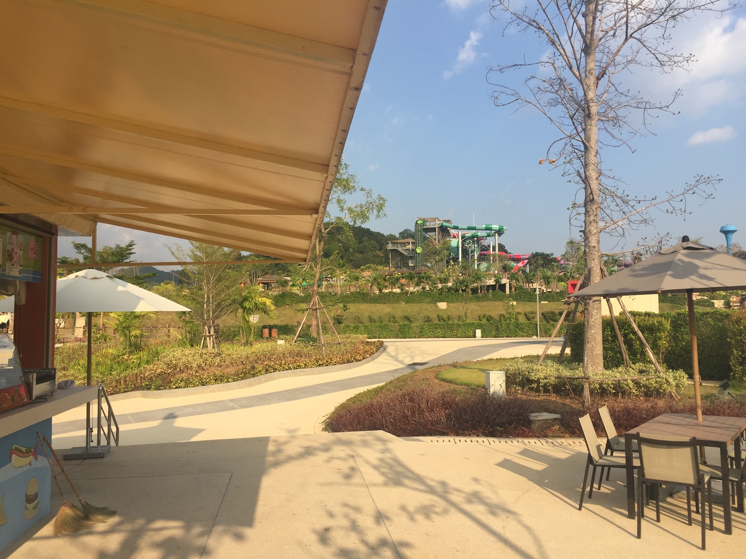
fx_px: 625
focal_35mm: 29
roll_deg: -1.0
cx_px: 373
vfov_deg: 48.2
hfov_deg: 61.7
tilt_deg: +3.6
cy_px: 280
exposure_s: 1/1522
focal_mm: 4.15
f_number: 2.2
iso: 32
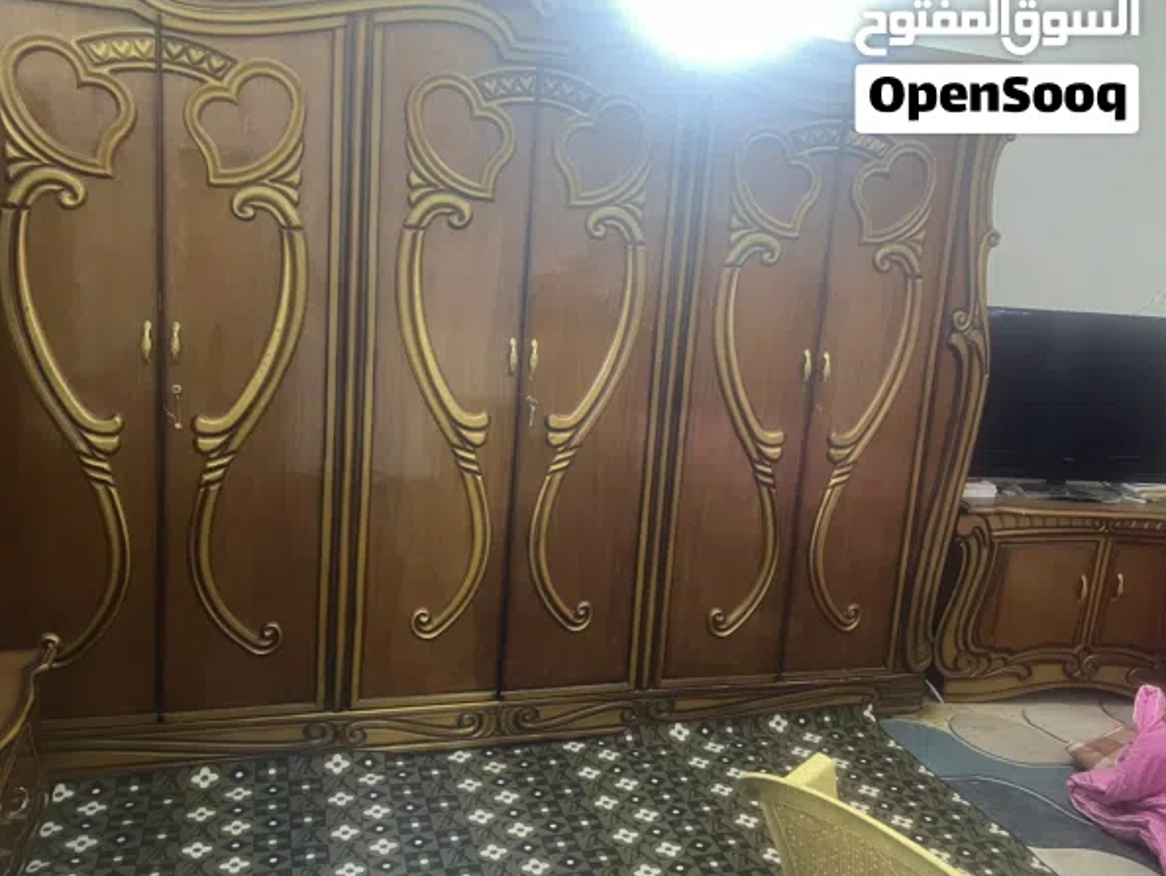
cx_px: 559
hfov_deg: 63.4
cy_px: 416
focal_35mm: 28
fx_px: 944
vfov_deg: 49.8
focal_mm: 5.7
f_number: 1.5
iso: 400
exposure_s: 1/33
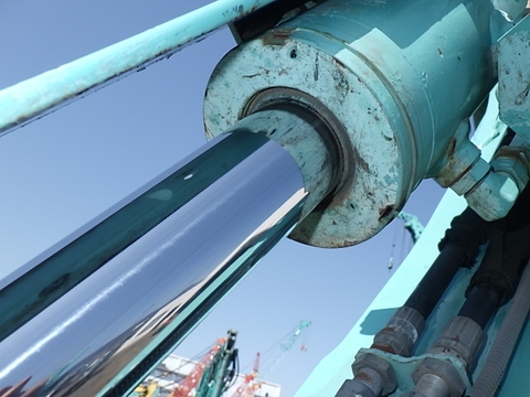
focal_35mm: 34
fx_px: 521
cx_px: 265
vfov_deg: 41.8
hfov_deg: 54.0
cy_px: 198
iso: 125
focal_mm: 6.1
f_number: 4.6
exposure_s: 1/640
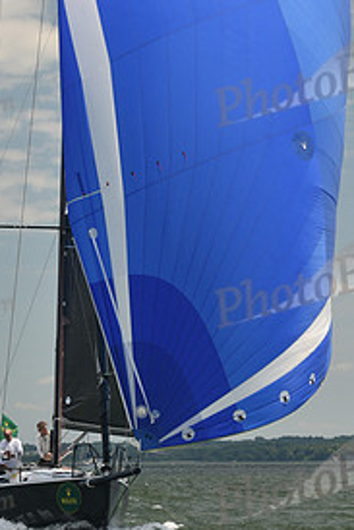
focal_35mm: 148
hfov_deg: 9.3
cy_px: 205
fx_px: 2180
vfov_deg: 13.9
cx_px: 115
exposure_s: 1/1250
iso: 320
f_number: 5
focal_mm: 70
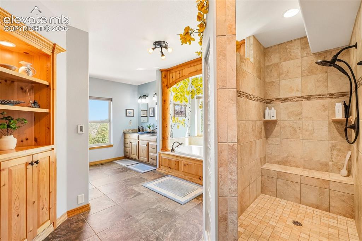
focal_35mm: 16
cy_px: 120
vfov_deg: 75.1
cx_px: 181
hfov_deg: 98.2
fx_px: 157
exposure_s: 1/30
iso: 800
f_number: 8
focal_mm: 10.4
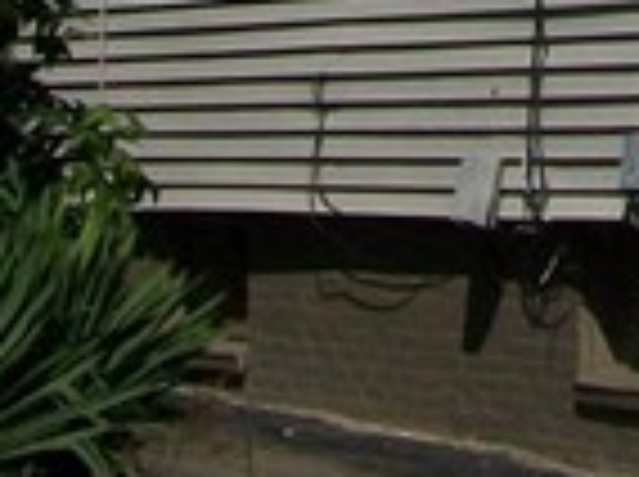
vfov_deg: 5.4
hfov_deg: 7.5
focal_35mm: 260
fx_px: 4791
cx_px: 990
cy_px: -954
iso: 64
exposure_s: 1/1280
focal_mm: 6
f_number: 4.8
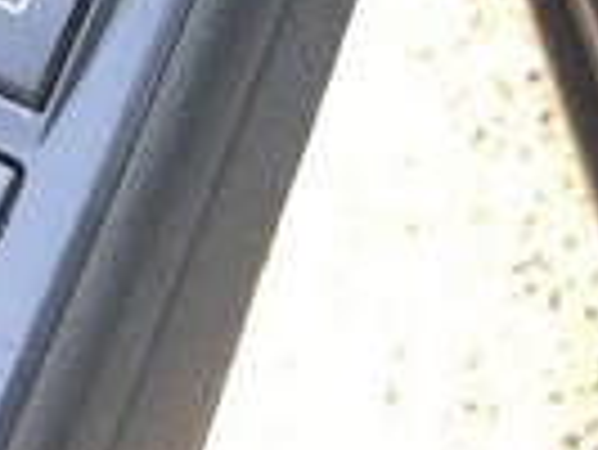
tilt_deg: -51.4
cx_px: -270
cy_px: -425
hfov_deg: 13.0
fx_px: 2490
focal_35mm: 144
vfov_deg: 9.7
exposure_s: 1/33
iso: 64
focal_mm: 4.15
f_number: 2.2
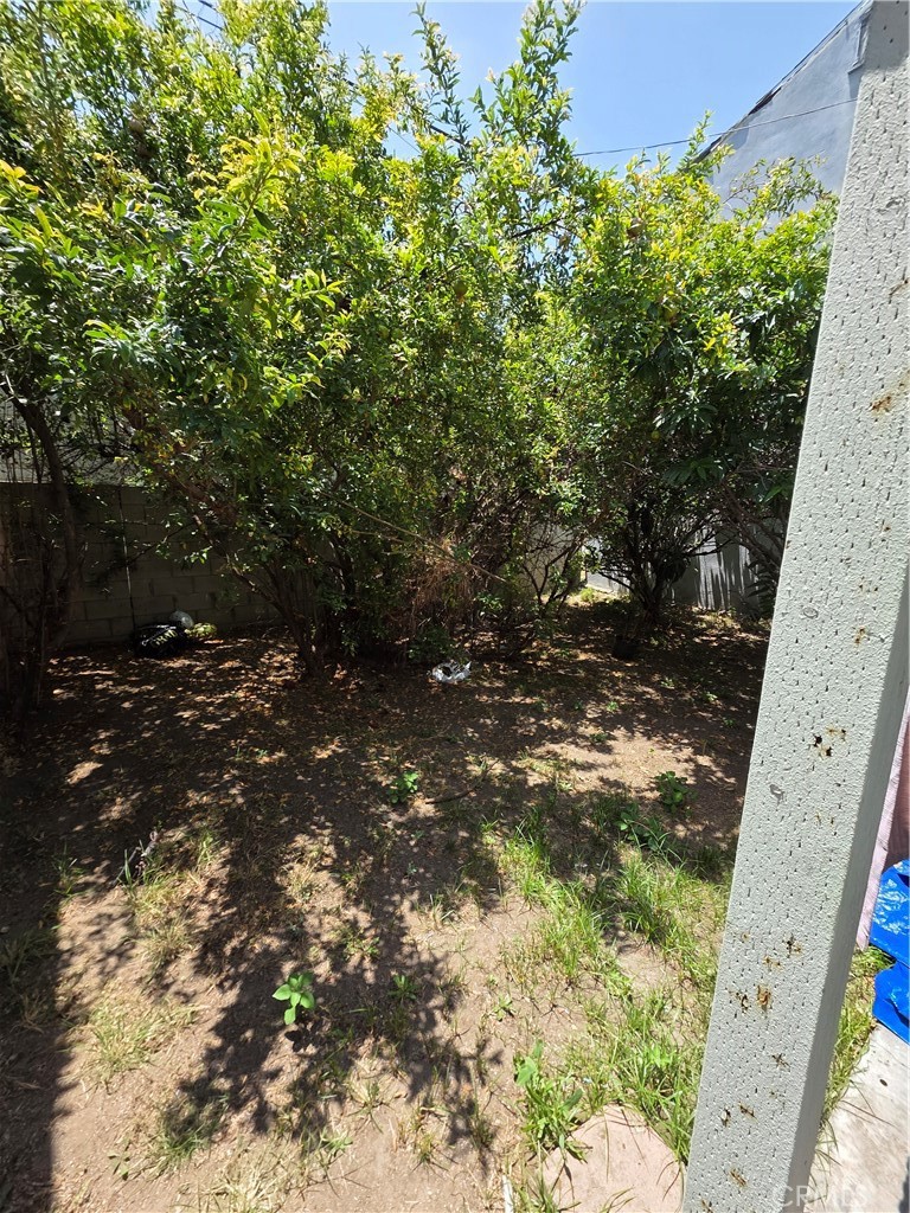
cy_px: 606
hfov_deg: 89.9
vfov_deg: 106.2
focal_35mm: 13
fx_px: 456
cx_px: 455
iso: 40
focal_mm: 2.2
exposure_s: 1/724
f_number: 1.9
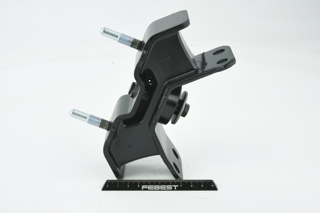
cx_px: 160
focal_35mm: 60
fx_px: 533
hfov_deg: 33.4
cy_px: 106
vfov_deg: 22.6
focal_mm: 60
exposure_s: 1/2.5
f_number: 29
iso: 64
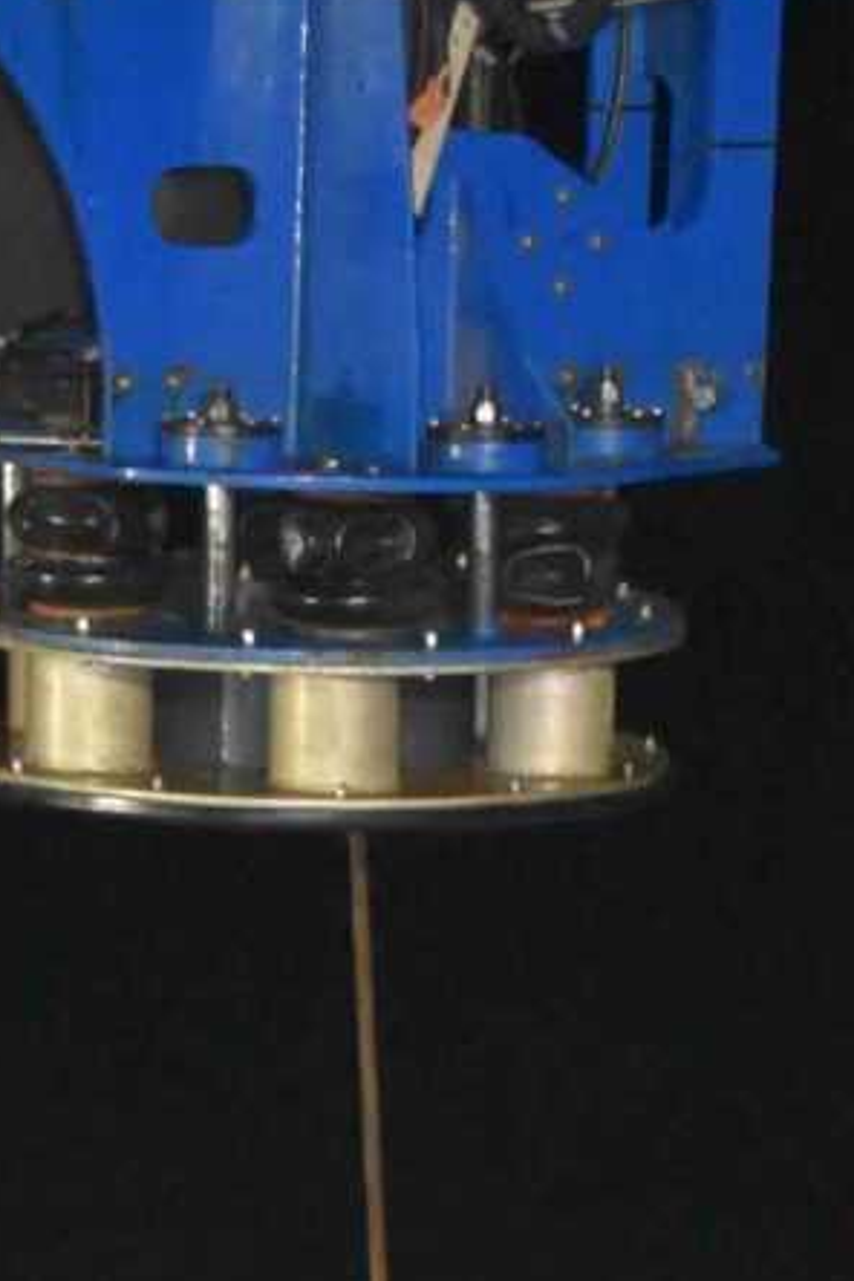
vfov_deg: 8.5
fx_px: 8006
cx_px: 454
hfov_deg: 6.1
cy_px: 2822
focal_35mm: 225
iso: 3200
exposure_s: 1/60
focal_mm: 26
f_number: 4
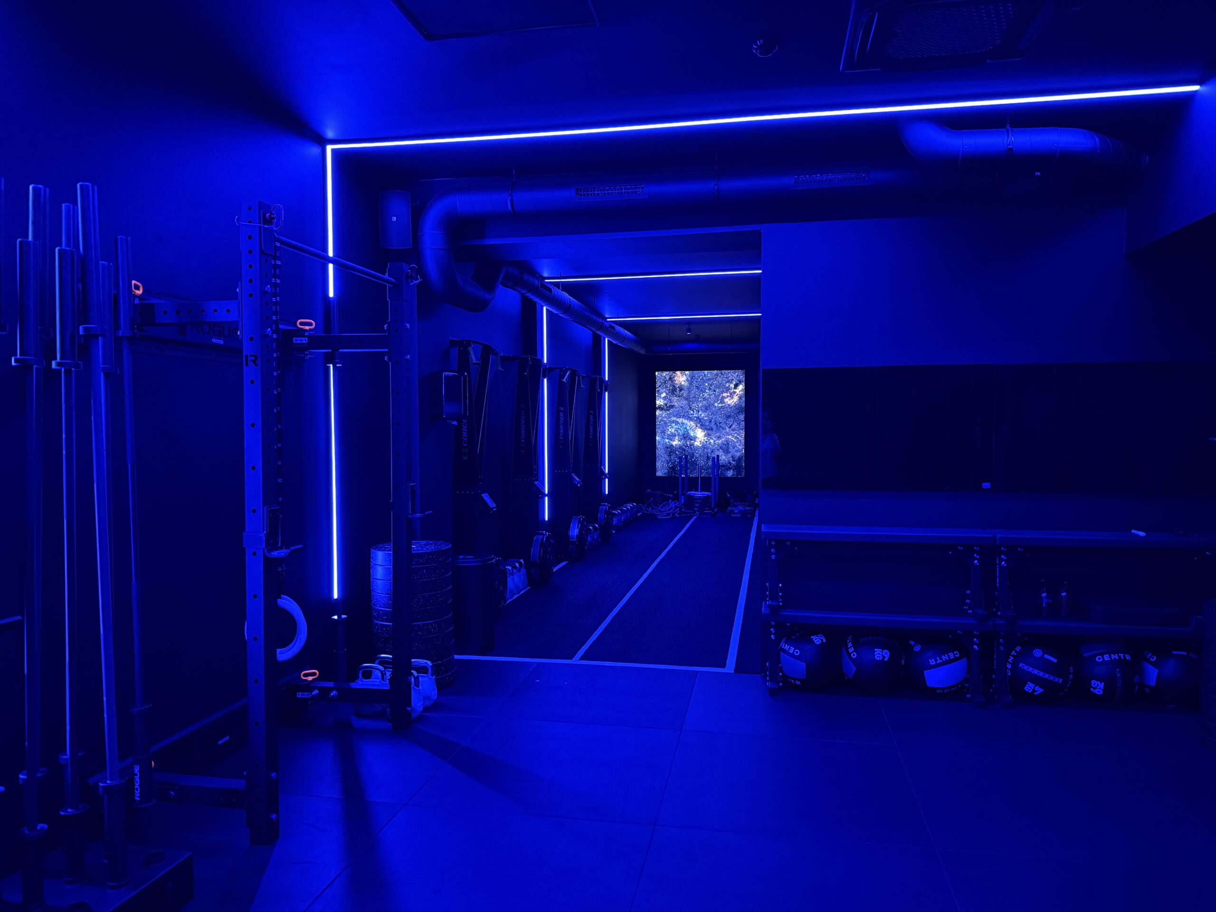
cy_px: 456
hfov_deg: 71.6
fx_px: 843
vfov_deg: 56.8
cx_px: 608
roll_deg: -0.1
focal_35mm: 24
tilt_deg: -1.6
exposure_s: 1/24
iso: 1250
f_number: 1.78
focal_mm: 6.76
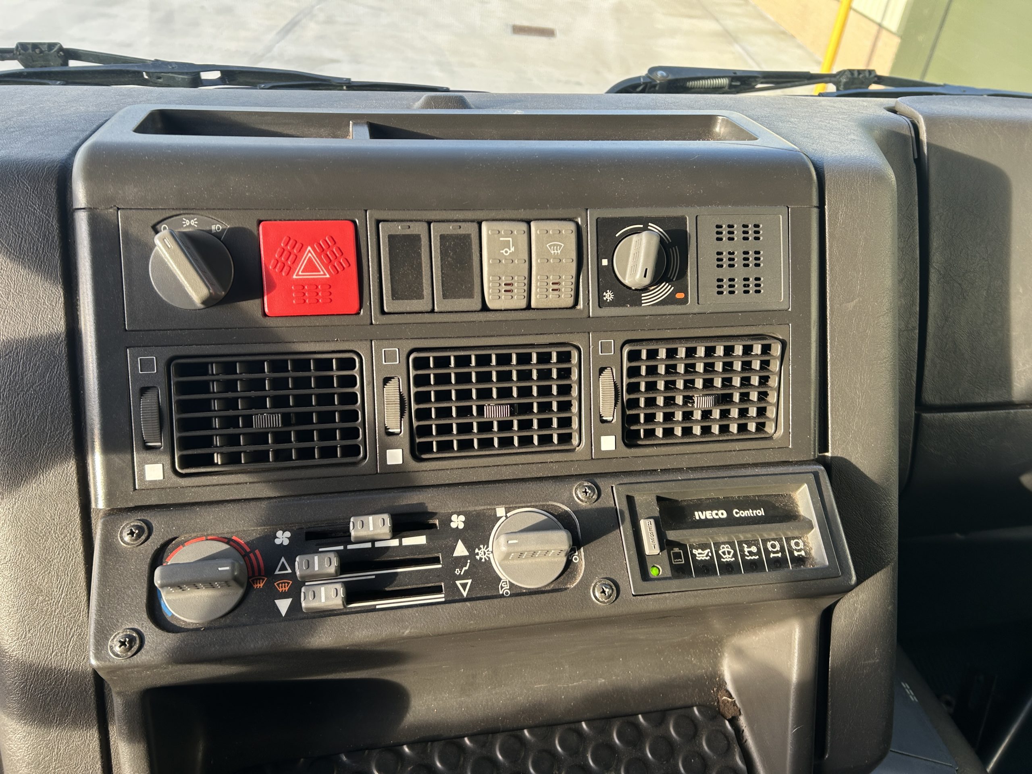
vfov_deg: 53.1
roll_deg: -5.1
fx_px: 775
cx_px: 516
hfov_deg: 67.3
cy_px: 387
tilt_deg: -34.9
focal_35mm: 26
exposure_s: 1/133
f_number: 1.5
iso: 40
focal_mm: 5.7
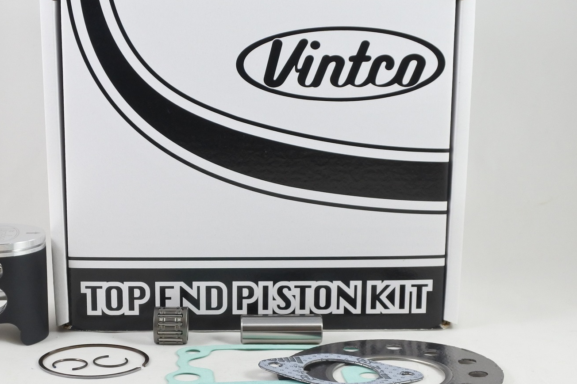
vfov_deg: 22.9
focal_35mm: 59
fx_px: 945
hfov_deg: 33.9
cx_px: 237
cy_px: 234
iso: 500
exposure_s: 1/125
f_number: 4.2
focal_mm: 15.3
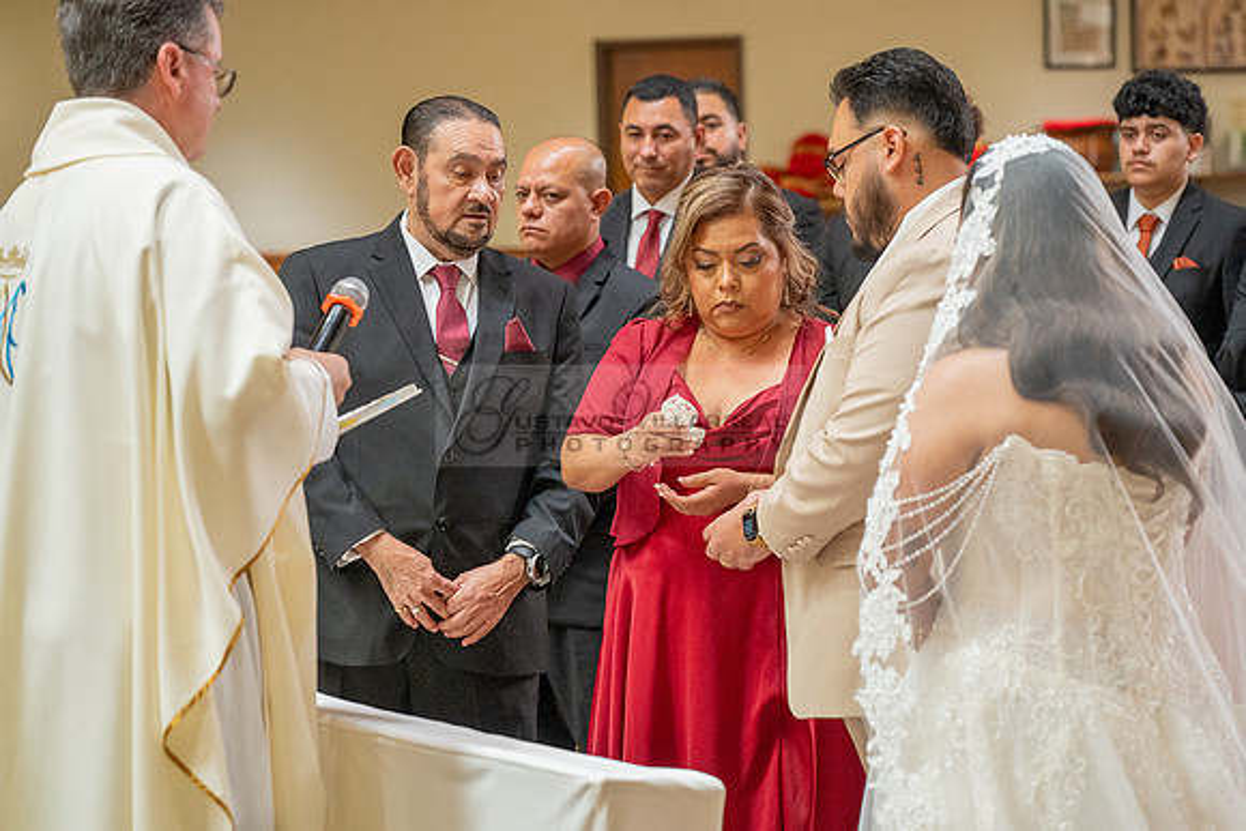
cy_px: 453
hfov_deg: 18.7
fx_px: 3777
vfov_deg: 12.6
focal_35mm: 109
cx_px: 680
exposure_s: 1/160
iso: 3200
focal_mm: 100
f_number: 4
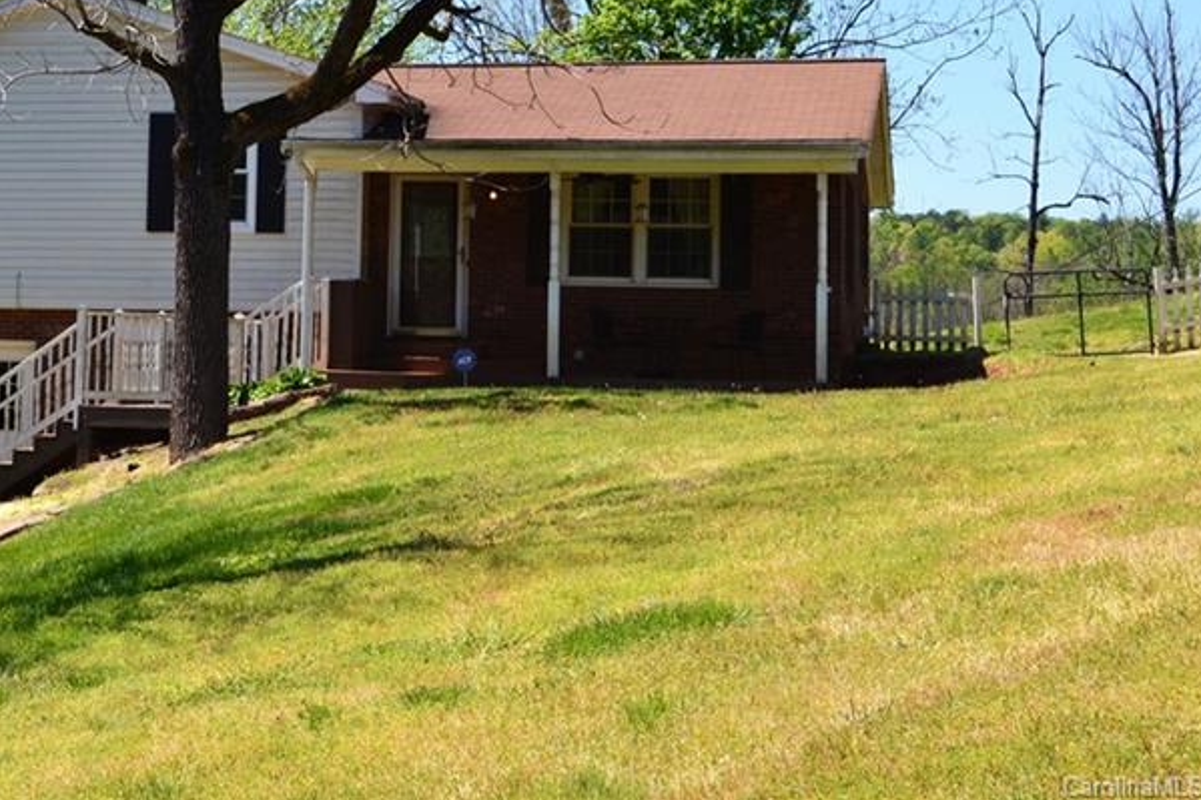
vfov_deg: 16.5
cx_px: 253
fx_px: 2735
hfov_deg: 24.4
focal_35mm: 82
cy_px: 120
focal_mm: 32
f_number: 10
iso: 400
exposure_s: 1/320
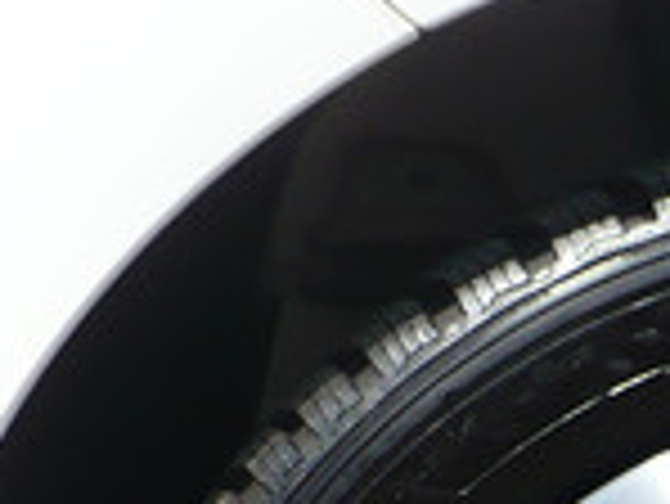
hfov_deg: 10.4
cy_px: 878
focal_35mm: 185
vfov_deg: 7.8
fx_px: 3584
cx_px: 944
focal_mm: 6.1
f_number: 2.8
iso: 100
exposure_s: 1/1000
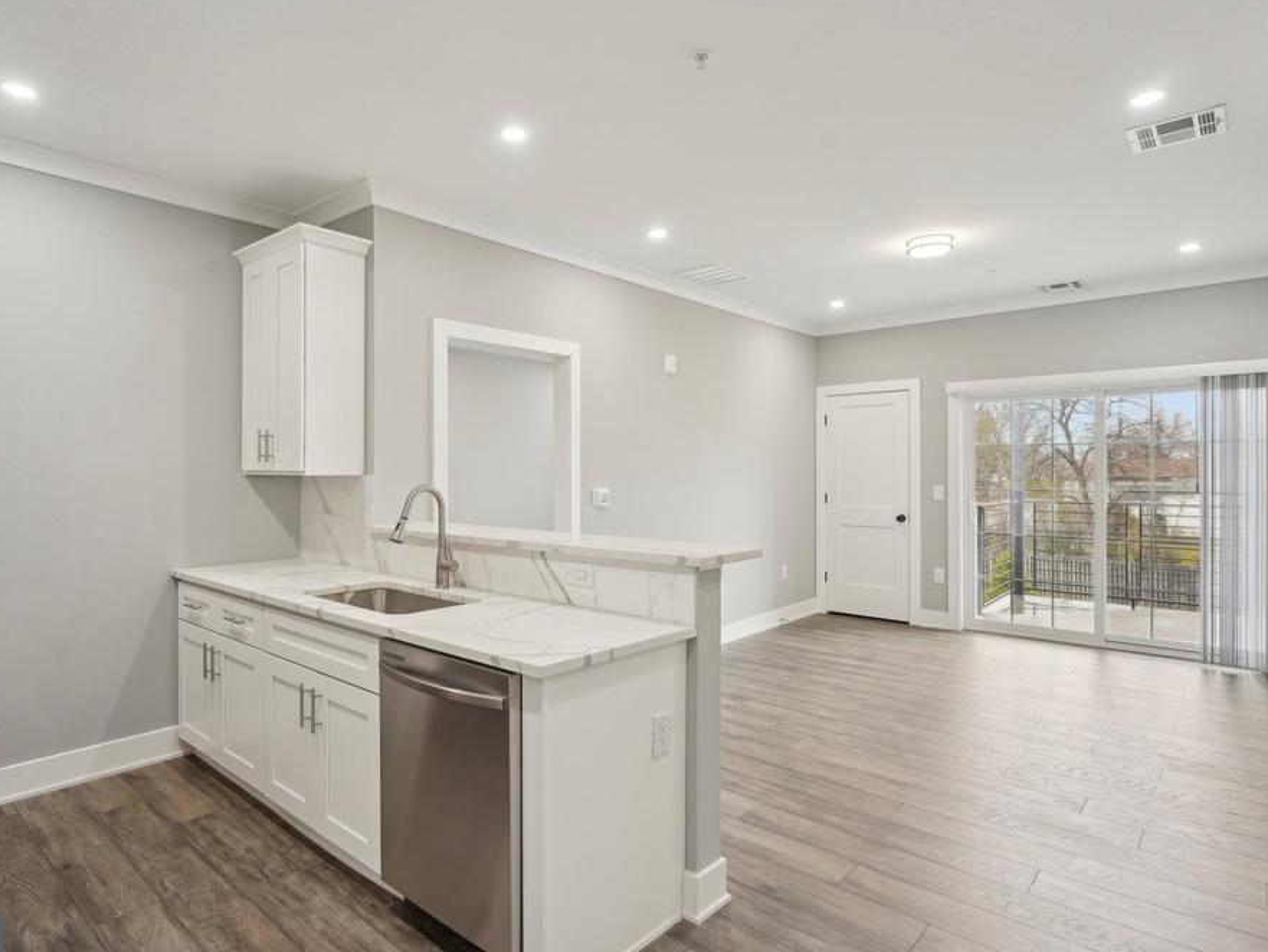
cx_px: 581
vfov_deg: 67.8
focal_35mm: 19
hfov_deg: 83.5
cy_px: 476
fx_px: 708
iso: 500
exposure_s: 1/25
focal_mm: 17.3
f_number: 7.1
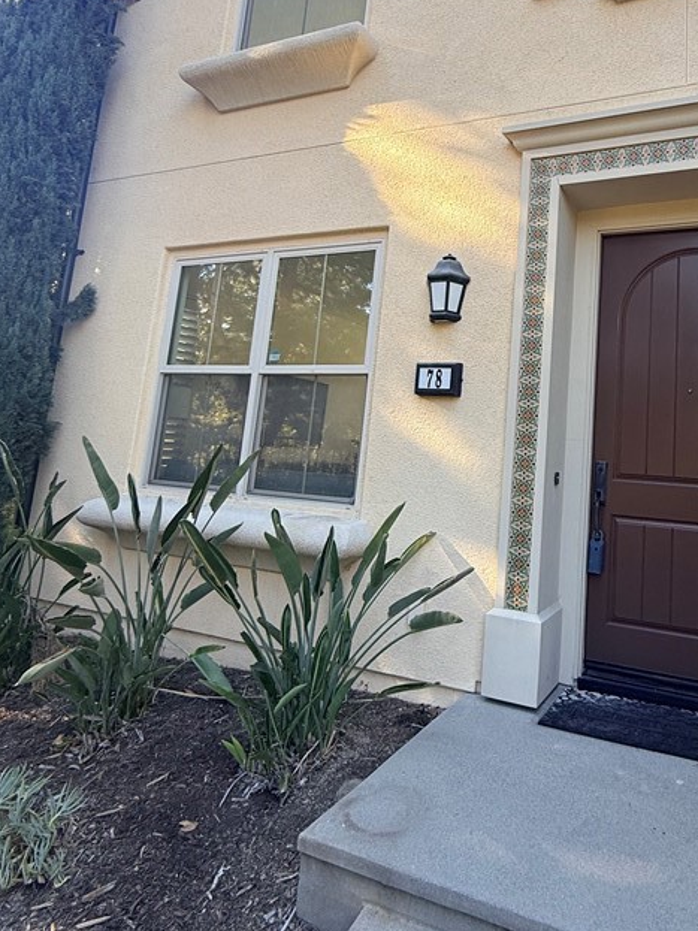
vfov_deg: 73.0
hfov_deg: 56.2
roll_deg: -4.3
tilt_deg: +9.6
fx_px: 619
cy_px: 366
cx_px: 517
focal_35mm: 23
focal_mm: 2.22
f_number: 2.2
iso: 64
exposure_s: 1/148
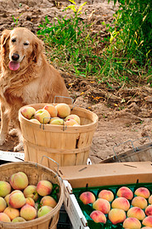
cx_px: 50
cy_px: 120
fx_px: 742
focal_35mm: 117
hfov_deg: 11.7
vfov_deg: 17.5
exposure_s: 1/80
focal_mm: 70
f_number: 6.3
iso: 400
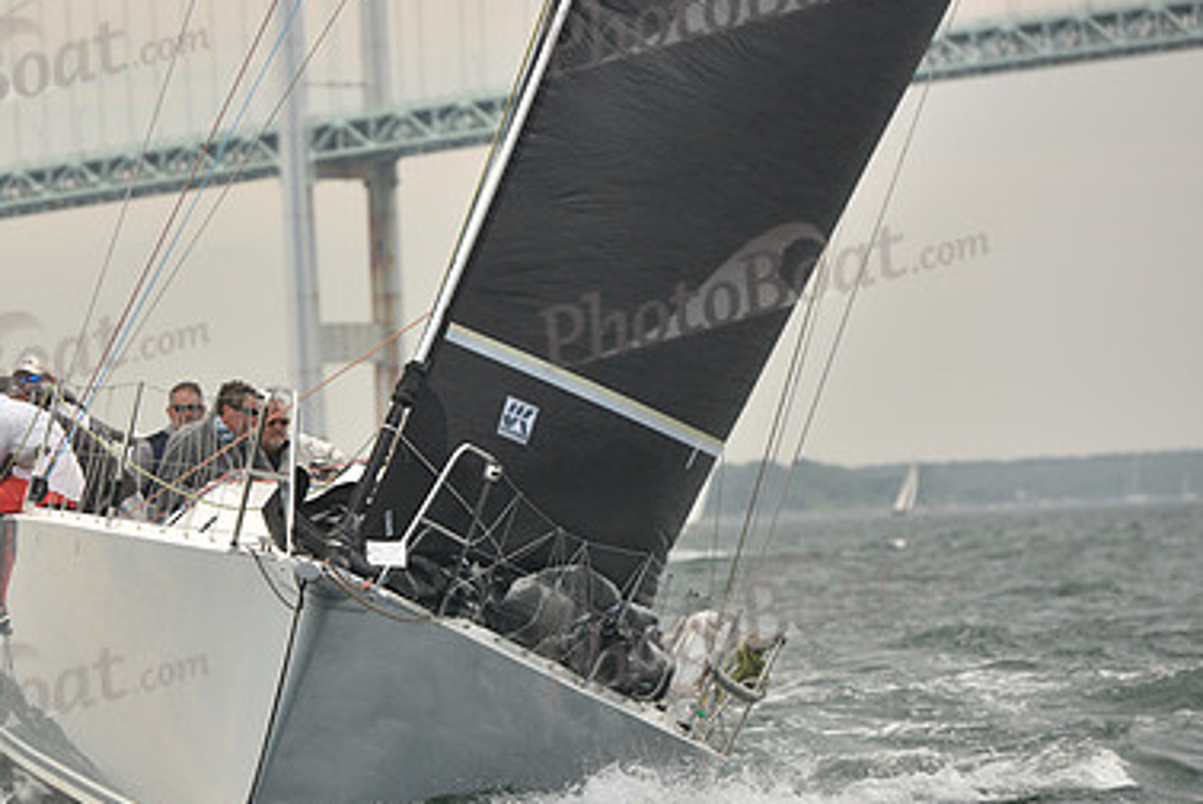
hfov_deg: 9.2
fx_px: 7457
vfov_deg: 6.2
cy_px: 499
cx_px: 377
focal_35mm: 223
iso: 250
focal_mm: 145
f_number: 4.5
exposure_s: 1/500
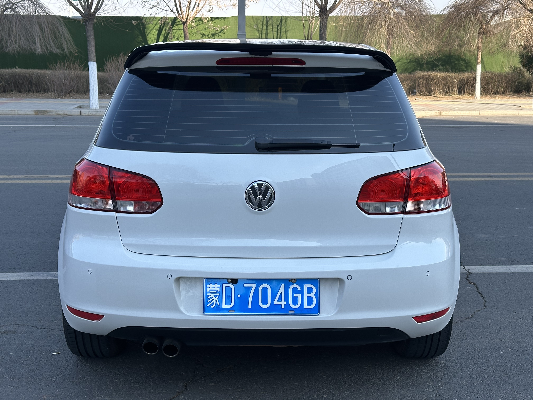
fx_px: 739
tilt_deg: -10.8
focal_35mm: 48
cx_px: 266
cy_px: 200
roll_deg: -0.6
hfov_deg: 39.7
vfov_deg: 30.3
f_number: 1.78
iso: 64
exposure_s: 1/1227
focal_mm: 6.86
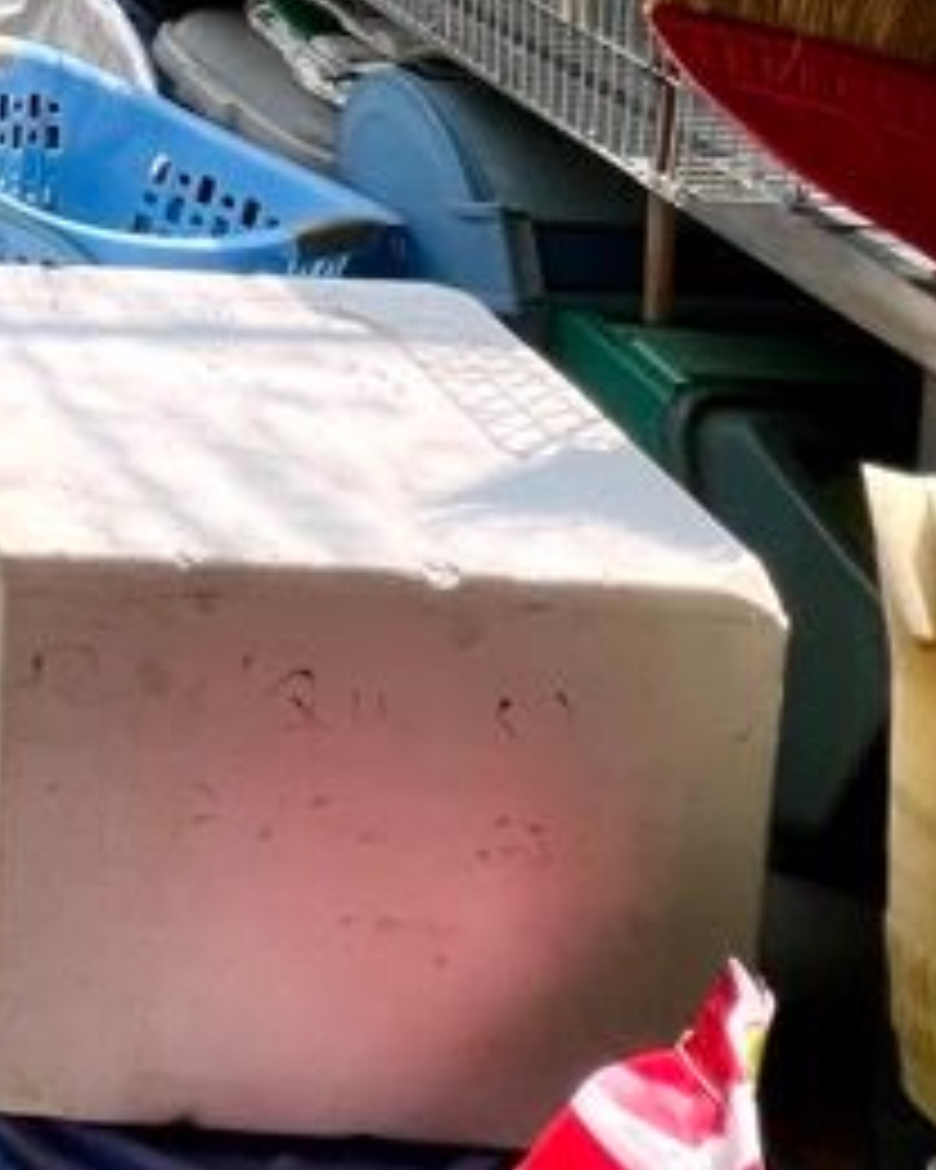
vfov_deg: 27.1
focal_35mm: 50
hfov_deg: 21.4
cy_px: -554
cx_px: -693
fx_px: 1731
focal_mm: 1.57
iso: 32
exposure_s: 1/324
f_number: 1.8
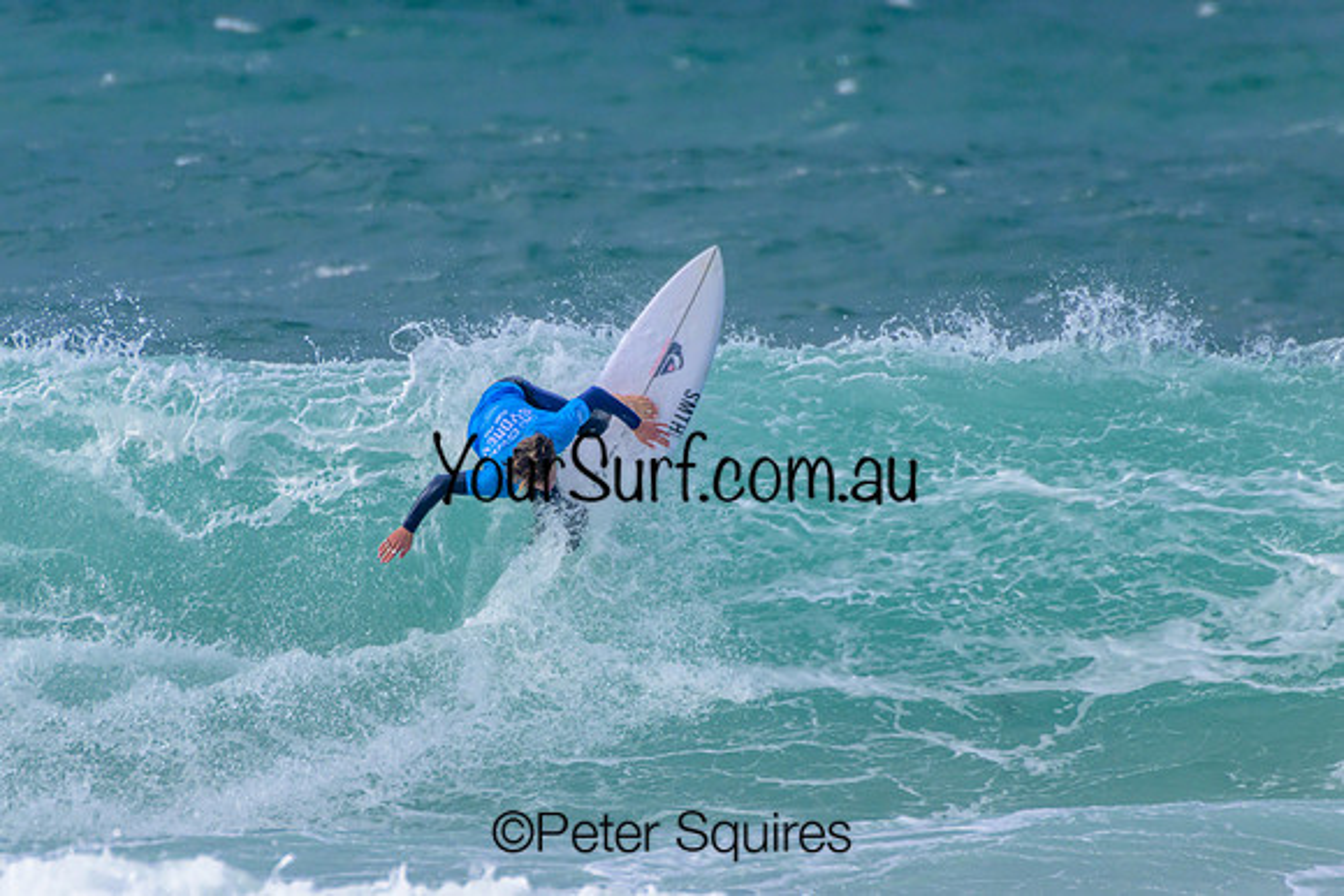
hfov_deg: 2.1
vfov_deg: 1.4
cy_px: 448
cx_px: 672
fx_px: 37340
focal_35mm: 1000
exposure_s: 1/2500
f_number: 11
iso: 1100
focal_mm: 1000
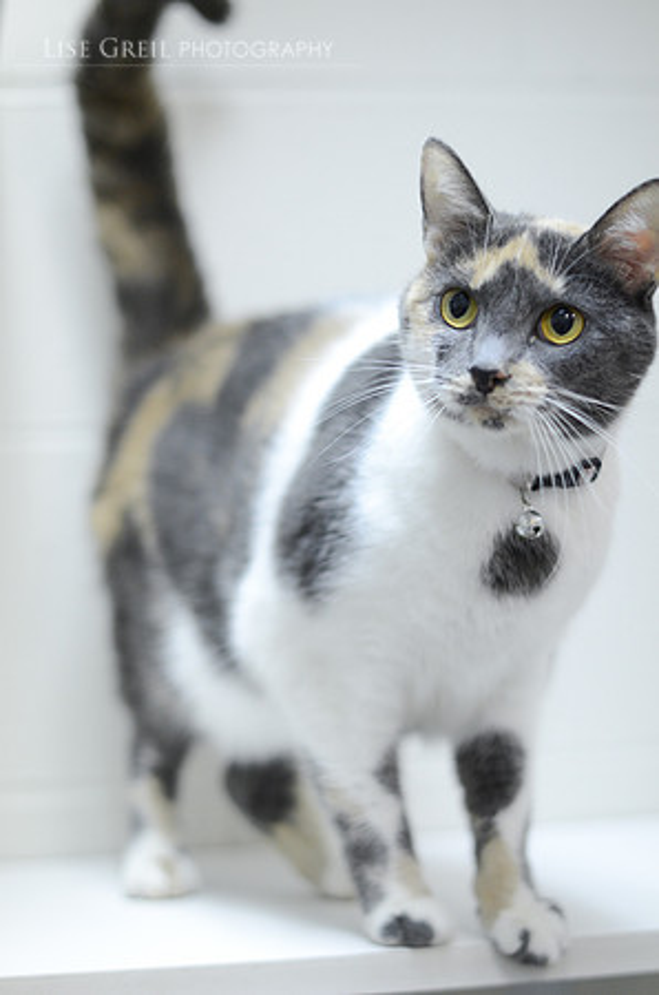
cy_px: 498
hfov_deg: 18.1
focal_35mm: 75
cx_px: 330
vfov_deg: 27.0
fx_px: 2069
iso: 800
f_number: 1.8
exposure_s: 1/250
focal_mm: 50
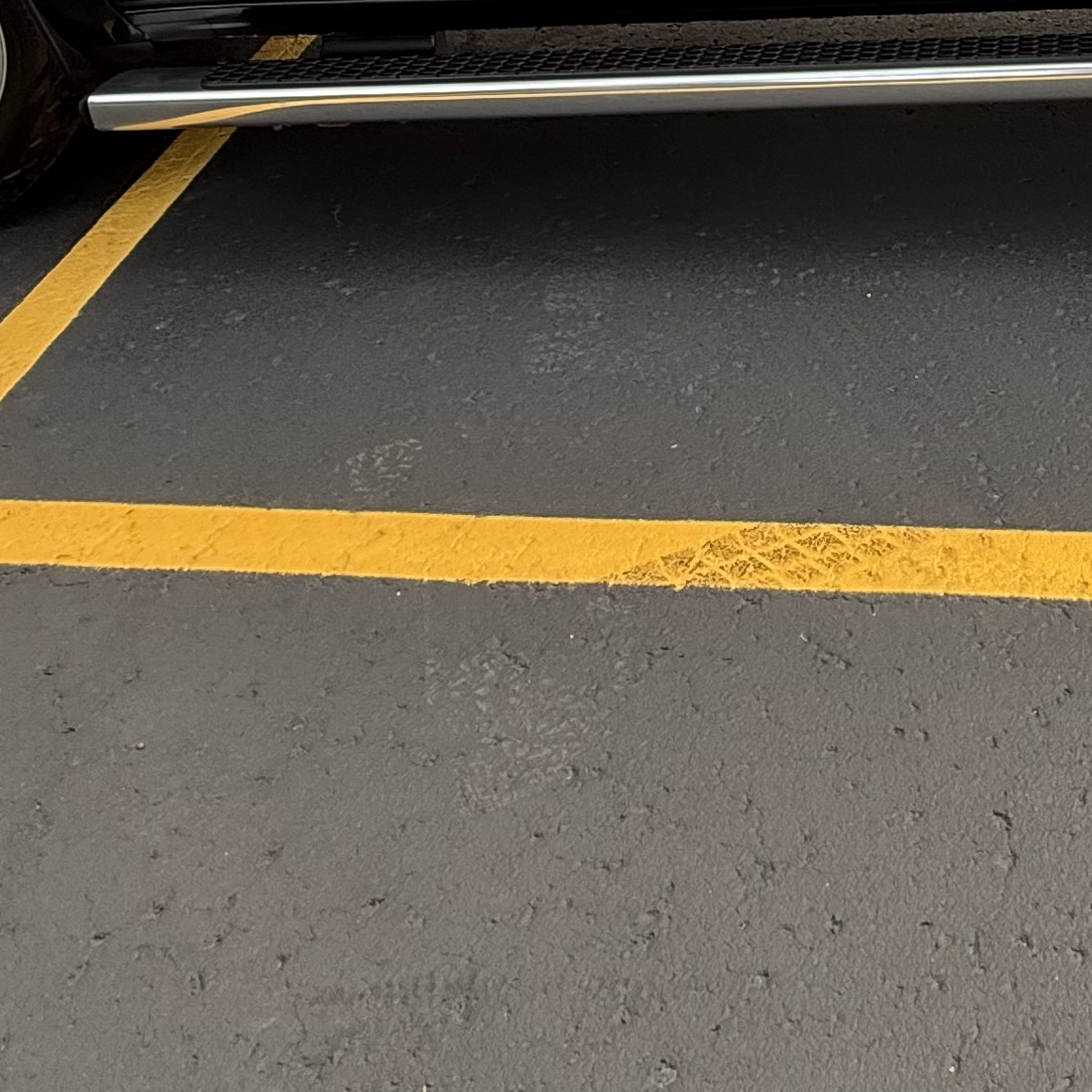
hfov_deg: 35.7
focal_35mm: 43
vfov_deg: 32.6
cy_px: -207
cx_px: 1073
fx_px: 1535
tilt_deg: -12.5
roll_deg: +0.9
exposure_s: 1/99
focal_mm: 2.22
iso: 100
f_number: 2.2
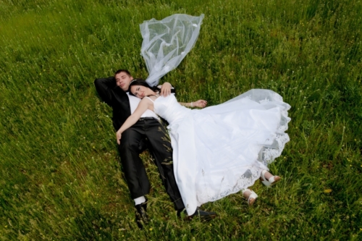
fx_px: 281
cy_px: 120
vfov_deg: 46.4
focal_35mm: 28
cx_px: 181
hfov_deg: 65.5
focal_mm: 28
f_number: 5.6
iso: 200
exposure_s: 1/800
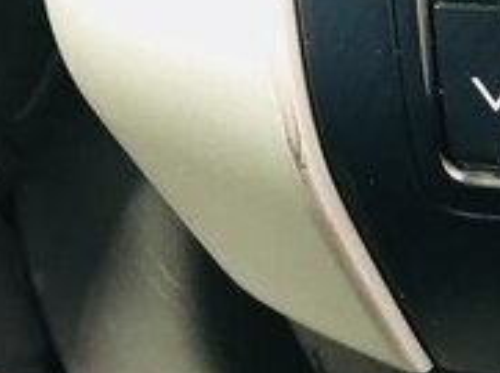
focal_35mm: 106
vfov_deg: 13.8
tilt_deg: -44.6
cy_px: 338
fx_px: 1528
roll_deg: +0.5
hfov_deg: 16.5
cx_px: 807
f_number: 2.2
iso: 100
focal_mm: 4.15
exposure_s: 1/33
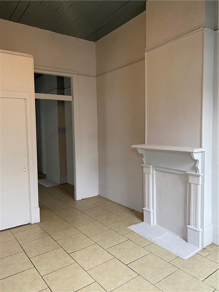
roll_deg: +0.8
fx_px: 219
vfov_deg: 67.3
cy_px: 146
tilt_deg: -3.3
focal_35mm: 26
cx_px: 110
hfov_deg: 53.1
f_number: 1.8
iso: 320
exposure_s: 1/60
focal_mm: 4.25
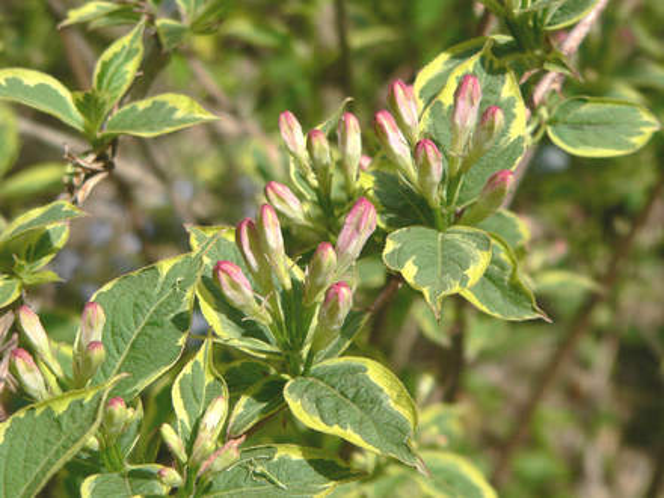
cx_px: 332
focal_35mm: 104
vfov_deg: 14.2
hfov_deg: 18.9
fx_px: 1995
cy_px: 249
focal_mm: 17.2
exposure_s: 1/800
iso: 80
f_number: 4
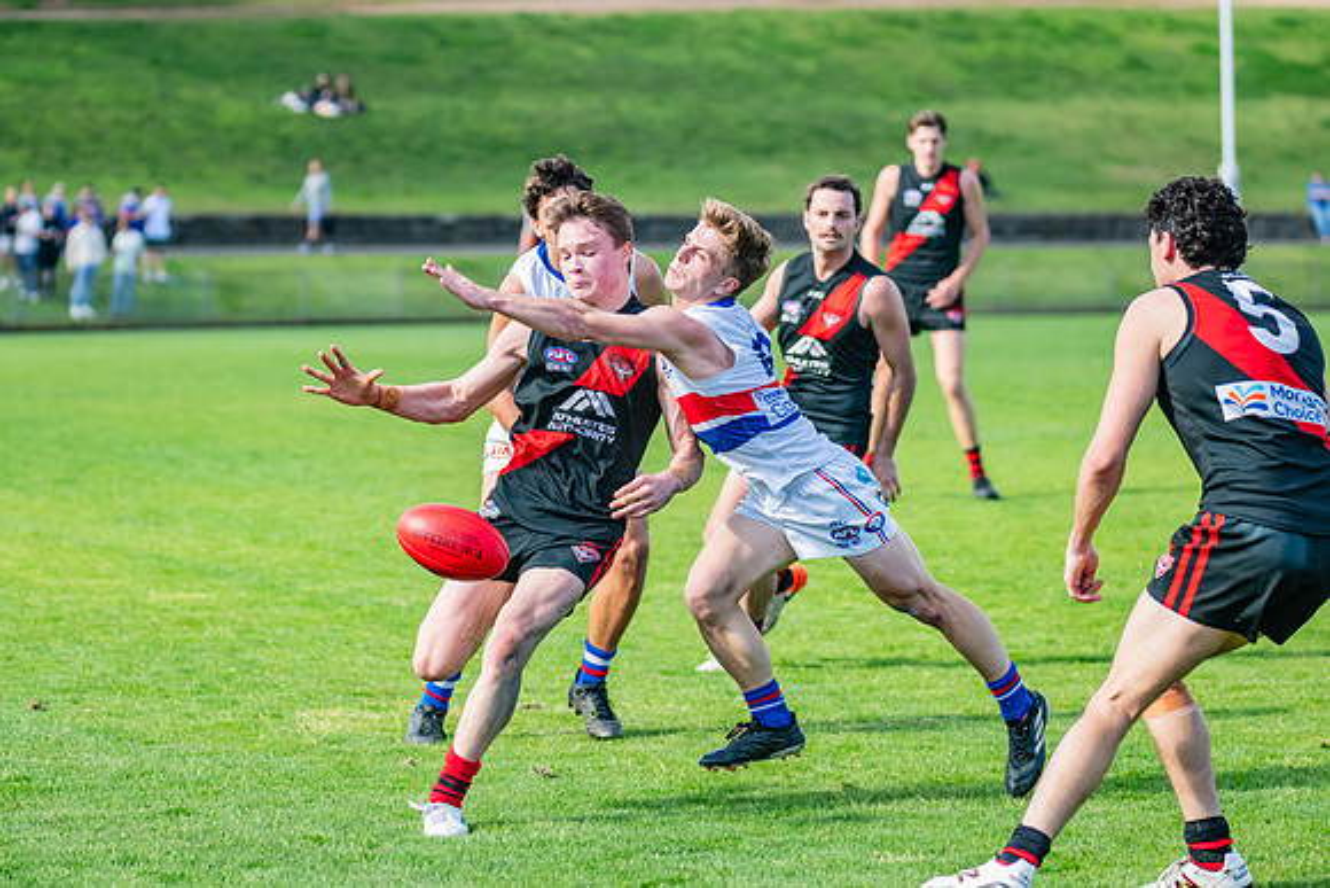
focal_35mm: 178
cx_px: 648
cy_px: 443
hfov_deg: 11.6
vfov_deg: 7.7
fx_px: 6569
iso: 800
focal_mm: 170
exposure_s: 1/1600
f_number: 5
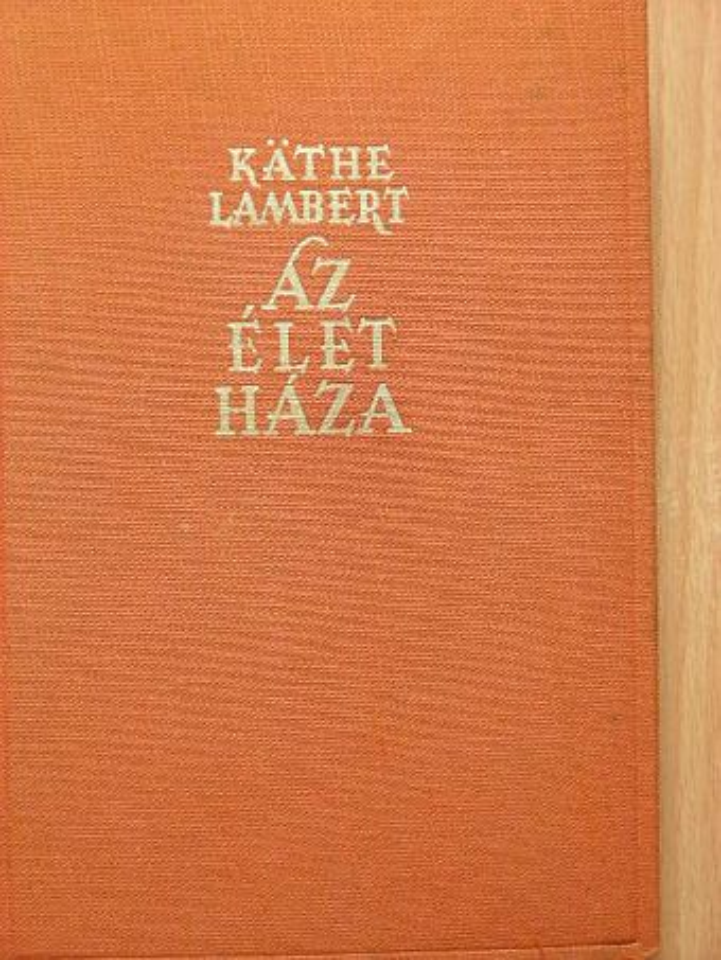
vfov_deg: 22.5
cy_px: 480
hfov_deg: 17.0
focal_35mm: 87
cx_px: 360
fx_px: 2415
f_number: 3.5
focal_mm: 14.6
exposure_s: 1/36.6
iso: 200
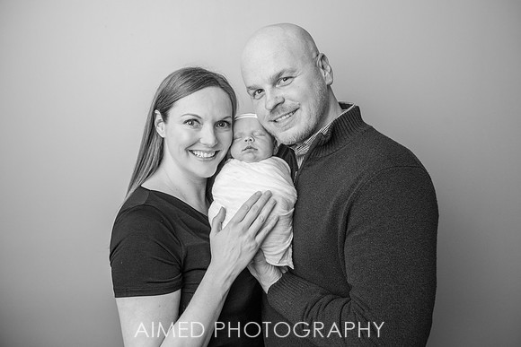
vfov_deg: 51.3
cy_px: 170
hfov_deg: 71.5
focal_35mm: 25
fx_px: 362
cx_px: 269
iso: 800
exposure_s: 1/200
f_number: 4.5
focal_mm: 24
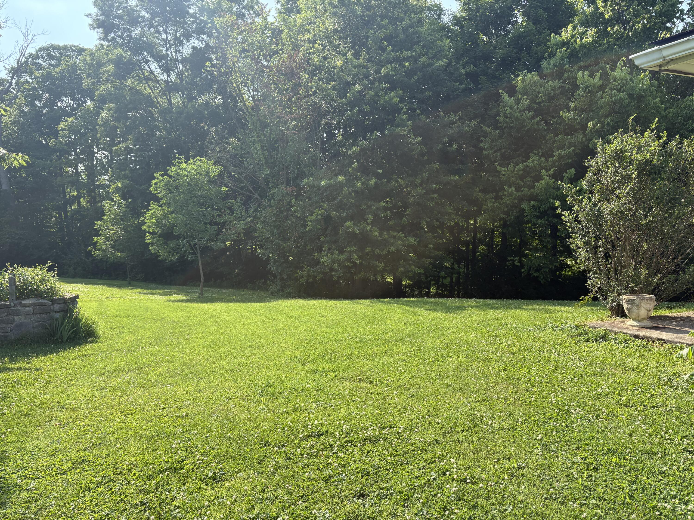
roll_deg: -1.6
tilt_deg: -2.6
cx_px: 347
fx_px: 521
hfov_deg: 67.3
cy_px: 260
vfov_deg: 53.1
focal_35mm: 26
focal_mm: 5.96
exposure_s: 1/1081
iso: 50
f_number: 1.6
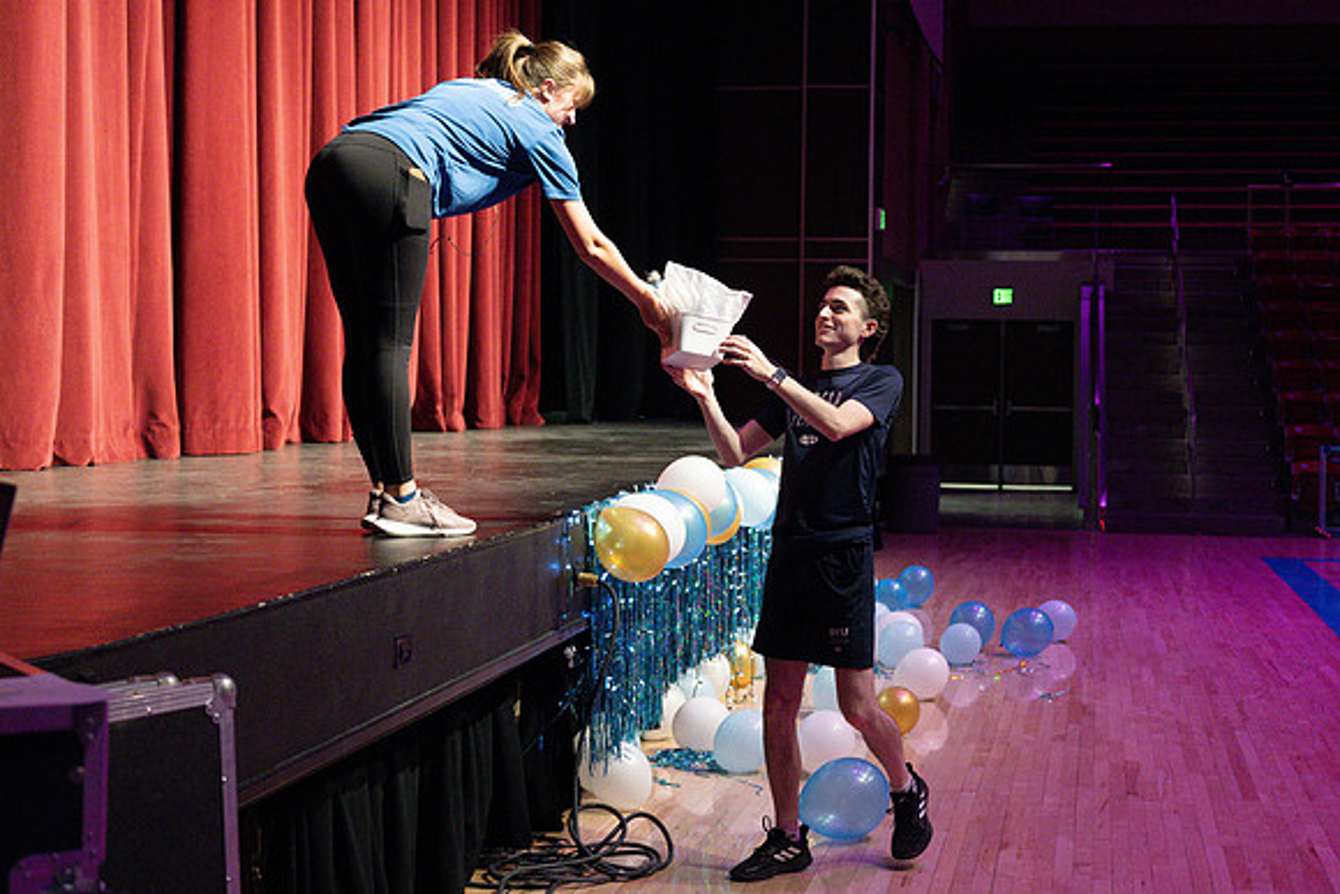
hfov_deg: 36.0
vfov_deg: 24.5
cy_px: 379
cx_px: 771
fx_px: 2057
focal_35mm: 55
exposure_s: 1/400
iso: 6400
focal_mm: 48
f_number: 4
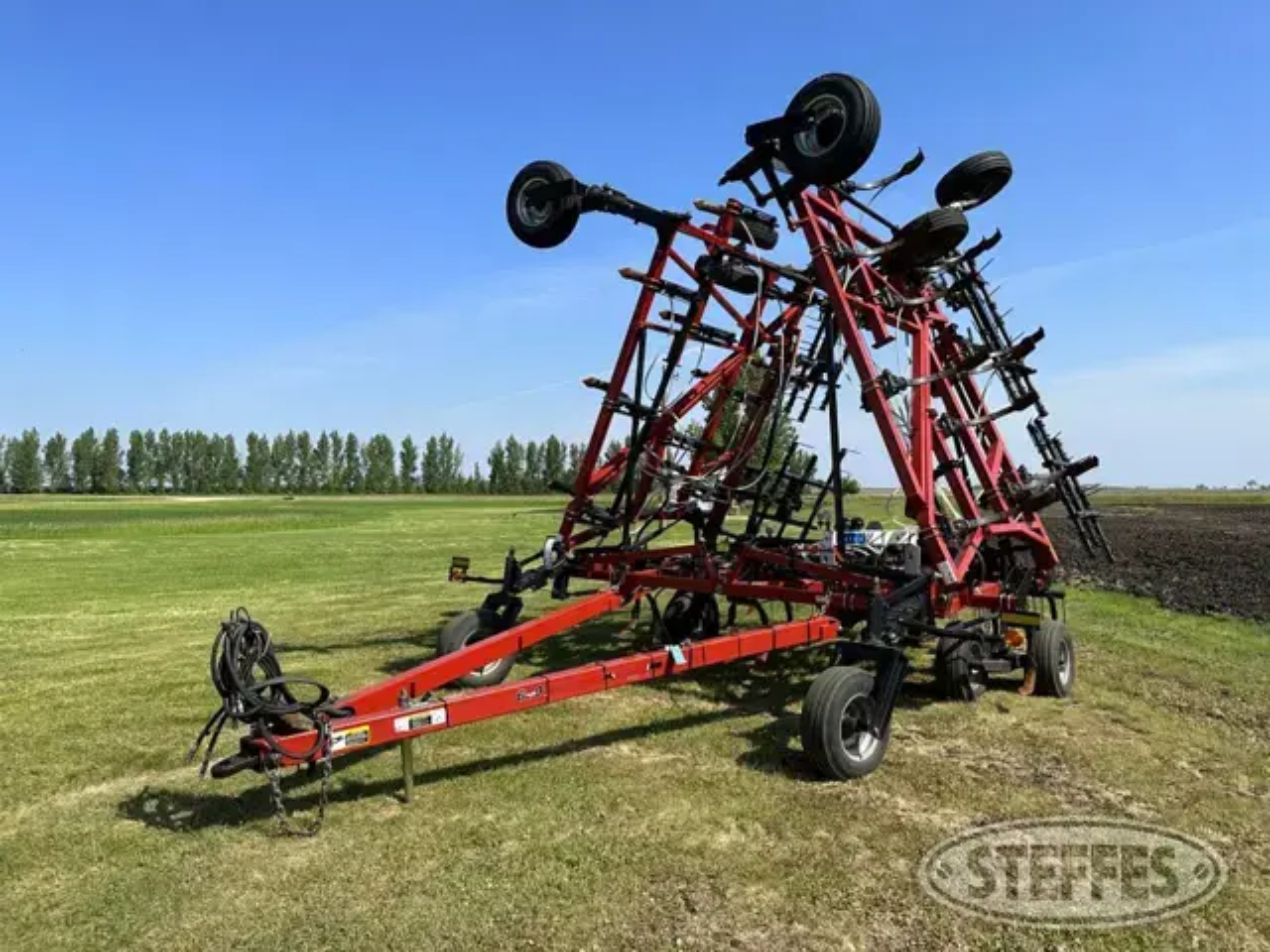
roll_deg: +1.2
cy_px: 476
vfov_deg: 56.8
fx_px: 881
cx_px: 635
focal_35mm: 24
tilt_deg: +2.3
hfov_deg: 71.6
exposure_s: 1/4348
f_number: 1.78
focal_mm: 6.86
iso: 80
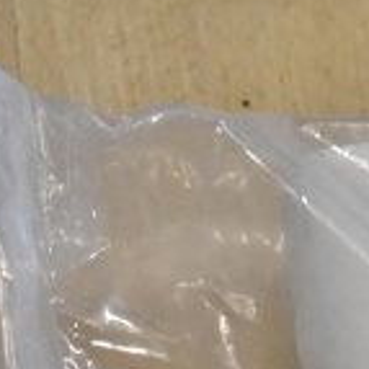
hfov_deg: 6.8
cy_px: 443
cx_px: 710
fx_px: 3015
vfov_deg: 7.0
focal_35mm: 250
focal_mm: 46
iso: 2800
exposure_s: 1/80
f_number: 5.3
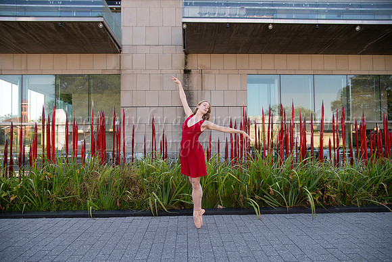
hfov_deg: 72.9
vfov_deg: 52.5
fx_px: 265
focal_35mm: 24
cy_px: 131
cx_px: 196
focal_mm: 24
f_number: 4
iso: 200
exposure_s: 1/400
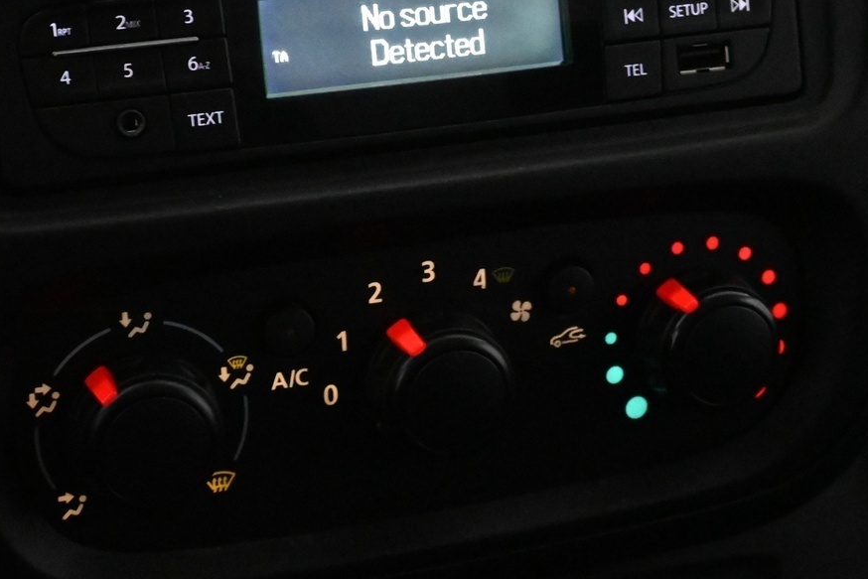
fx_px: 1844
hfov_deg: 26.5
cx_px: 365
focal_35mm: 76
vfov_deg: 17.6
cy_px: 90
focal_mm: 27.5
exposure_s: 1/100
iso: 10000
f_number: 6.3
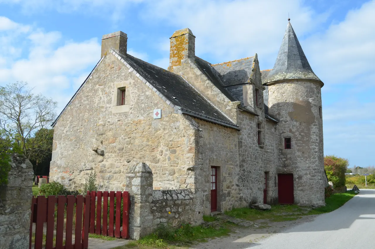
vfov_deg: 39.8
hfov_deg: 57.3
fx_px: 343
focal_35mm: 33
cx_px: 188
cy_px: 124
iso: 100
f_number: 8
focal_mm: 22
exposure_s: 1/250
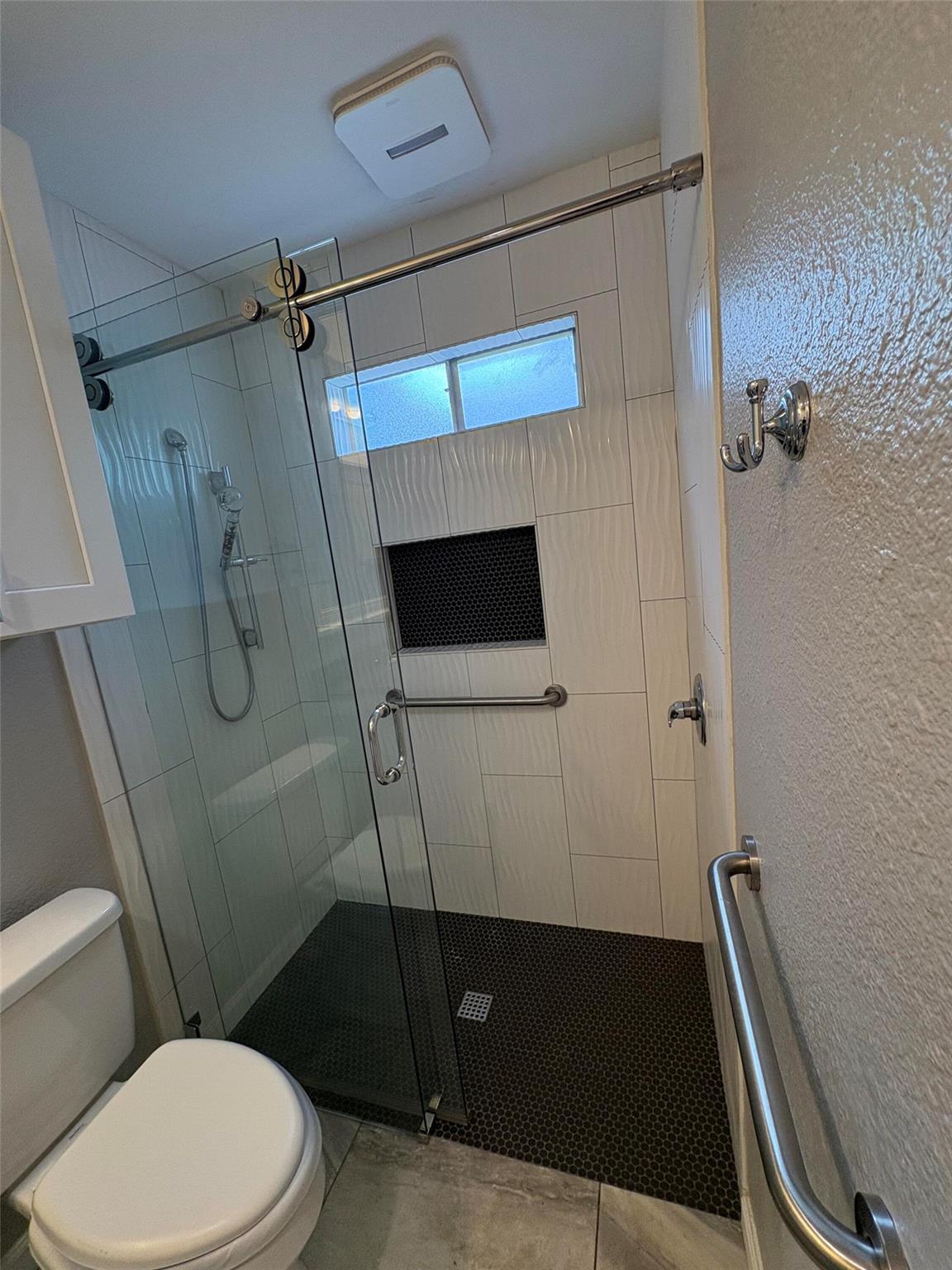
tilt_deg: -8.0
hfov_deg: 85.7
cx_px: 476
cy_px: 635
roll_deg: +6.8
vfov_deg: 102.1
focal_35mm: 14
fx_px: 513
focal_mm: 2.22
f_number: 2.2
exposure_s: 1/120
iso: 160
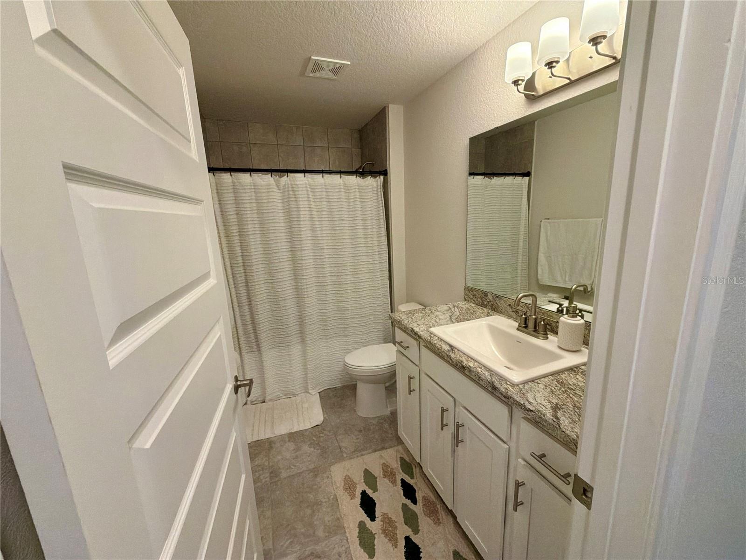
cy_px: 280
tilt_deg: -10.1
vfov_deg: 85.7
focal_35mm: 14
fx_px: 302
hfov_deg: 102.1
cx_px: 373
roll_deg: +1.6
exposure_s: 1/120
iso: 320
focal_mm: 2.22
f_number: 2.2
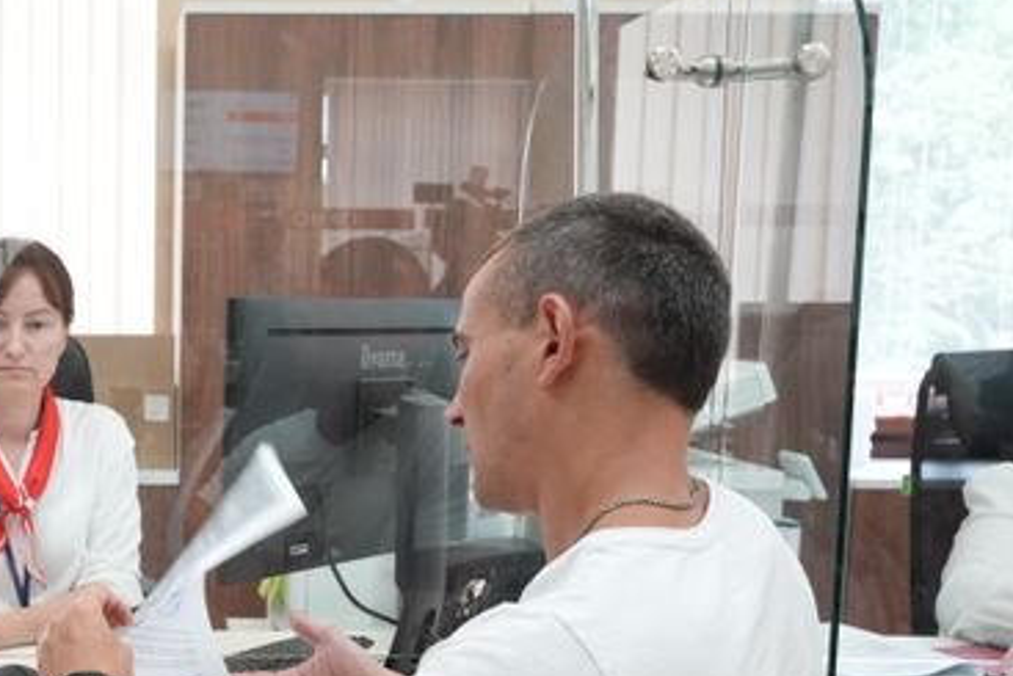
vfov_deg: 23.6
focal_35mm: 57
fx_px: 1604
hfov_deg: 33.0
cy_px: 475
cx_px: 81
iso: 2500
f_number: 6.3
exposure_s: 1/100
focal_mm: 30
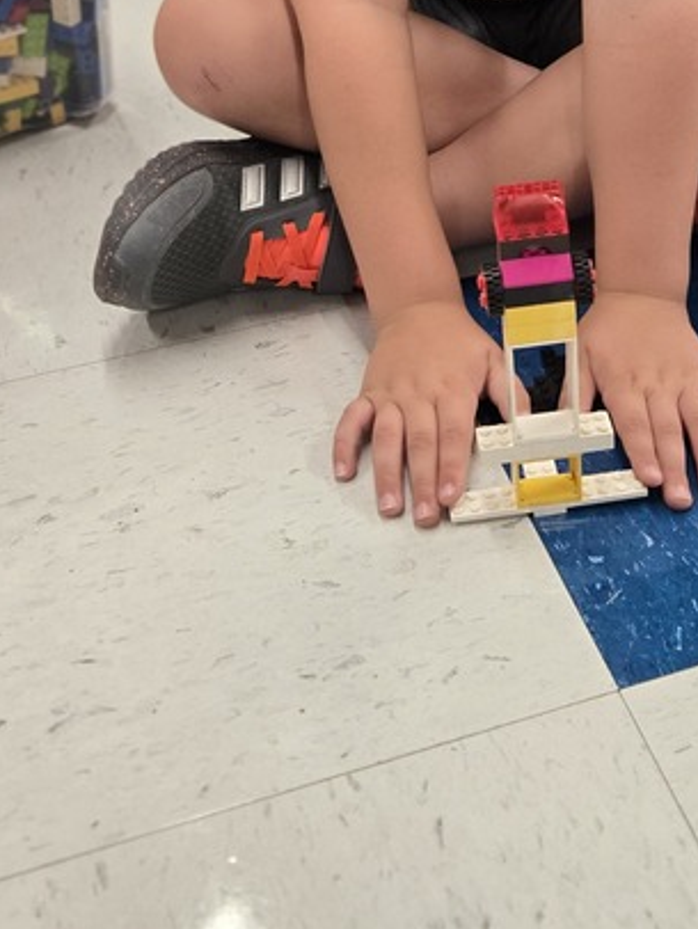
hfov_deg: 25.1
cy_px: -16
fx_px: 1558
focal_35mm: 58
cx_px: 487
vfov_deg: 30.7
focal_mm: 5.4
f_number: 1.8
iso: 160
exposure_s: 1/120
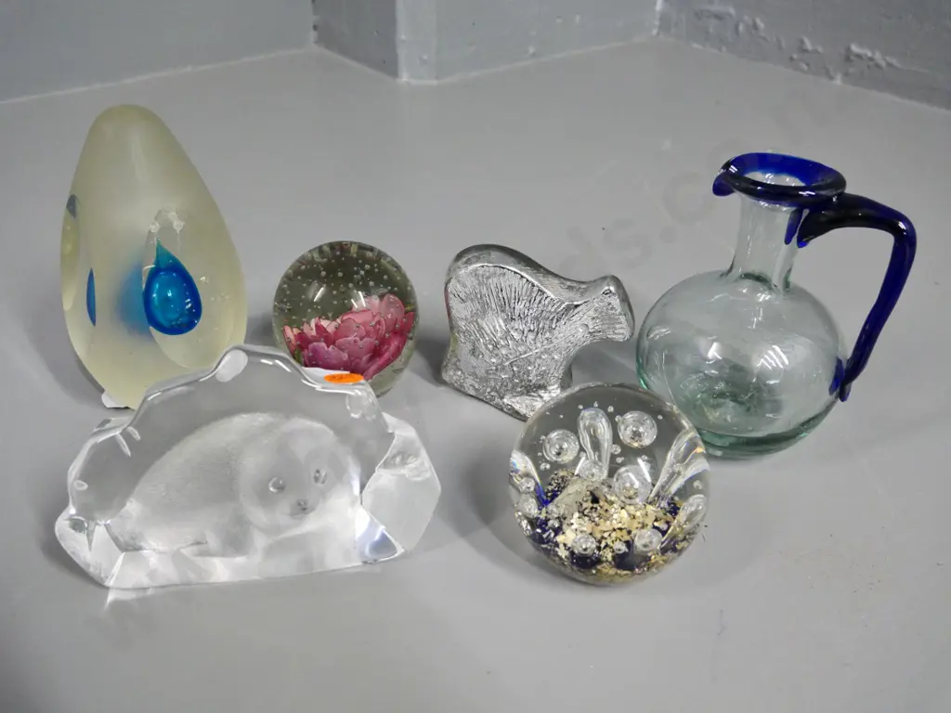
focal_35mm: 30
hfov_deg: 60.0
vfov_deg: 46.8
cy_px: 356
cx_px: 476
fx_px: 824
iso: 3200
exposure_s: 1/80
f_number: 5.6
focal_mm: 15
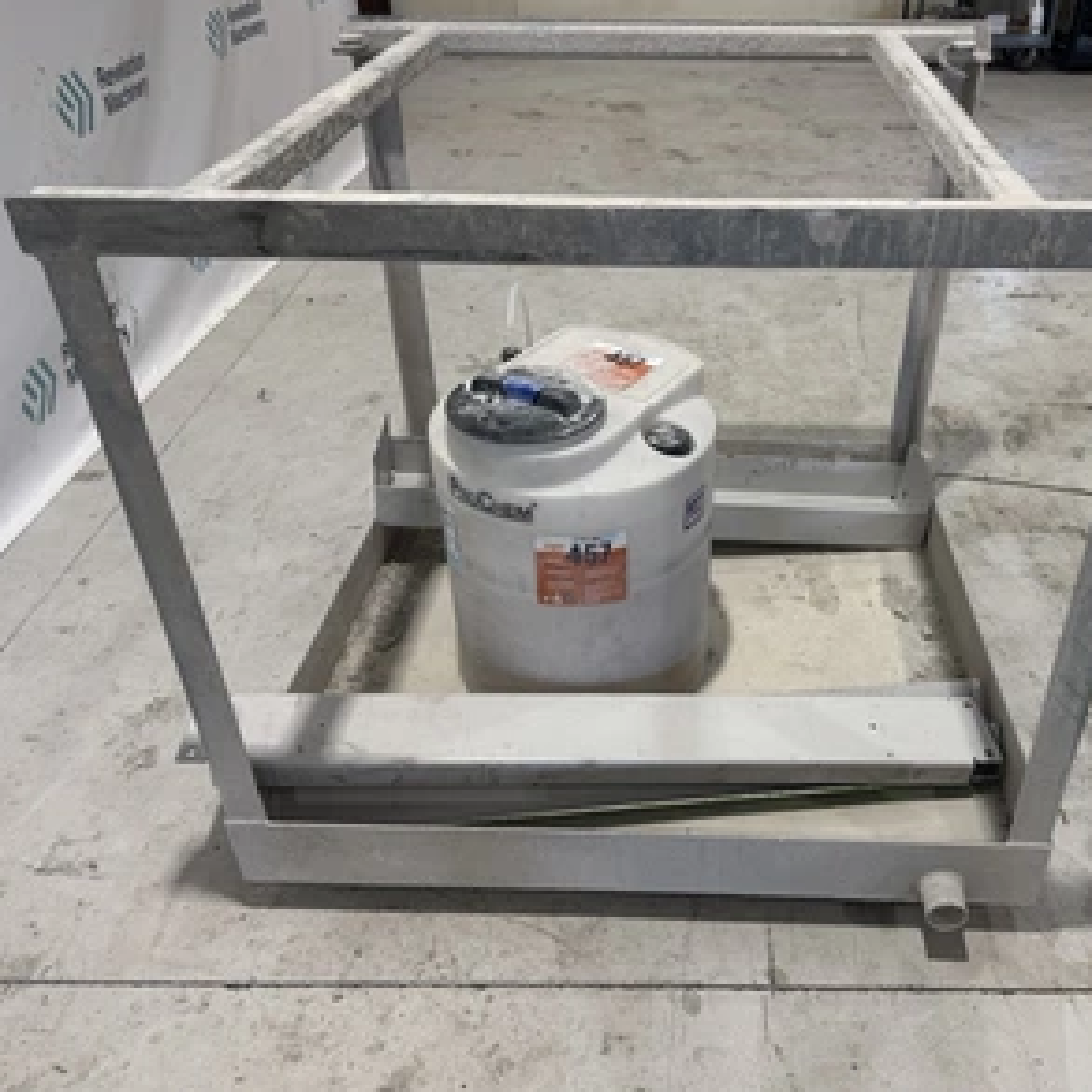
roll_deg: +0.4
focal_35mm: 29
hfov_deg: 55.1
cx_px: 671
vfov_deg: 55.6
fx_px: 1035
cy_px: 540
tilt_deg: -35.0
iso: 64
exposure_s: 1/120
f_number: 1.78
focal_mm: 6.76
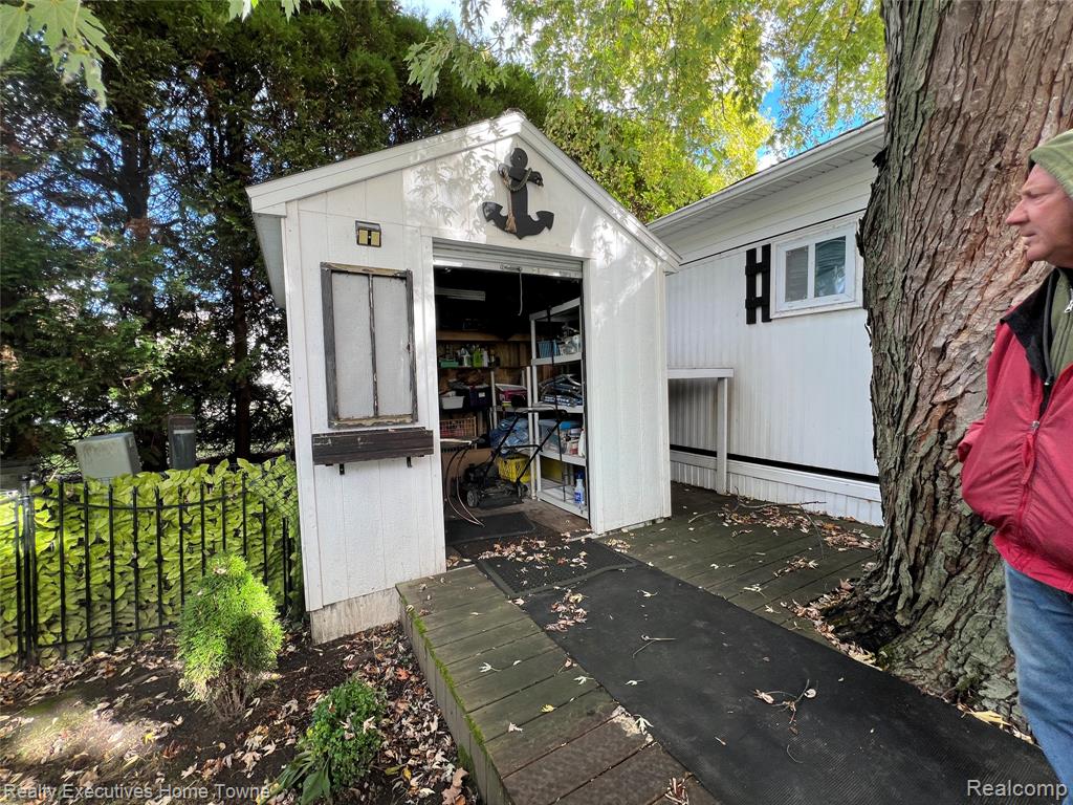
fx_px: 403
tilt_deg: -3.1
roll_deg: +1.2
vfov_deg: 89.9
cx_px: 536
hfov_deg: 106.2
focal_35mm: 13
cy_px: 402
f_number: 1.8
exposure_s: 1/101
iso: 32
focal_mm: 1.57
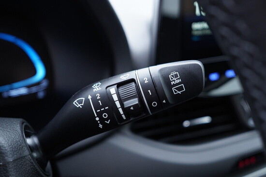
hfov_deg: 53.1
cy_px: 88
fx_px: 266
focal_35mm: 36
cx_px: 133
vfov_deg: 36.9
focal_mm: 24
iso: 400
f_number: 2.8
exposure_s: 1/40
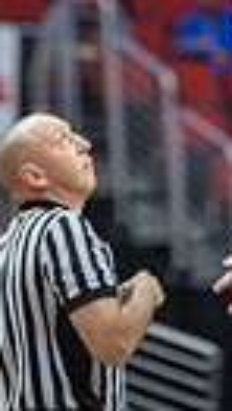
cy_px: -273
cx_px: 317
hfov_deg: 1.7
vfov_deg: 3.0
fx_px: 7827
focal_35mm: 718
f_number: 2.8
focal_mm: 200
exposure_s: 1/640
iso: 2500
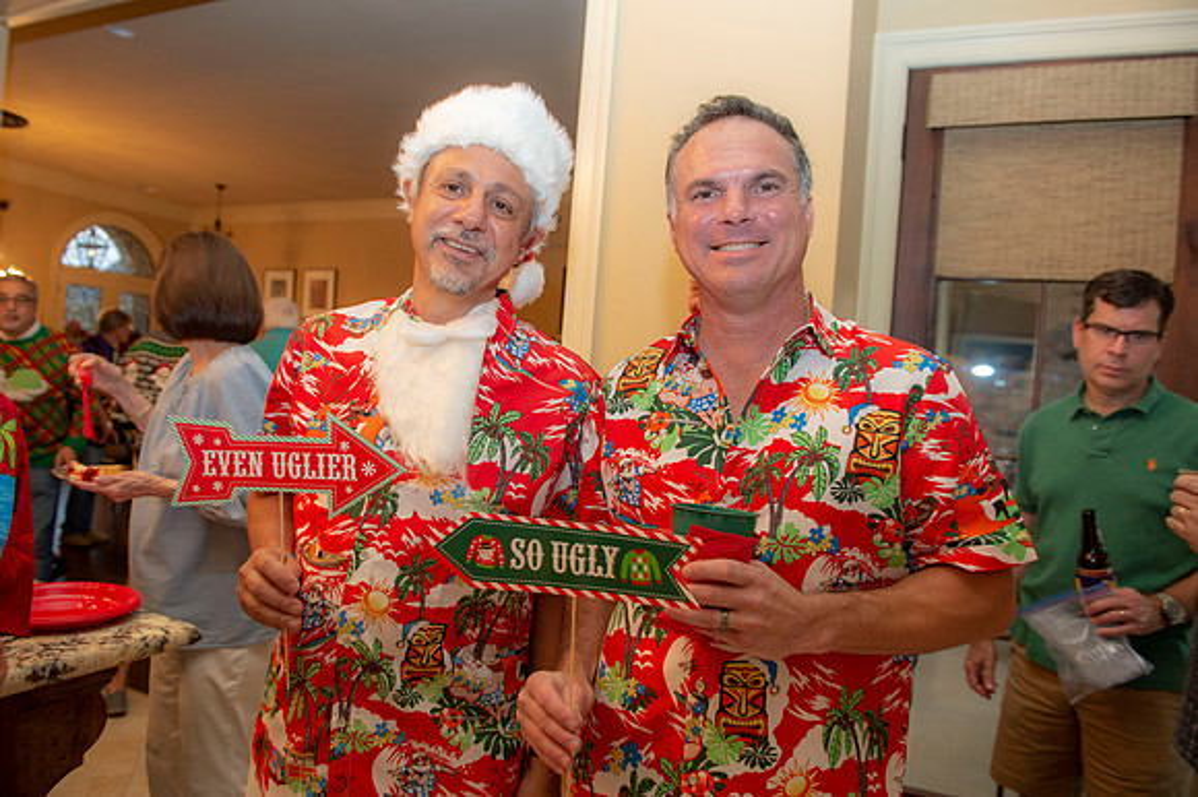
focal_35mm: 24
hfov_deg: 73.8
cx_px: 599
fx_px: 798
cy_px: 398
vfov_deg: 53.1
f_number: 4
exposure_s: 1/60
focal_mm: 24
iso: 800
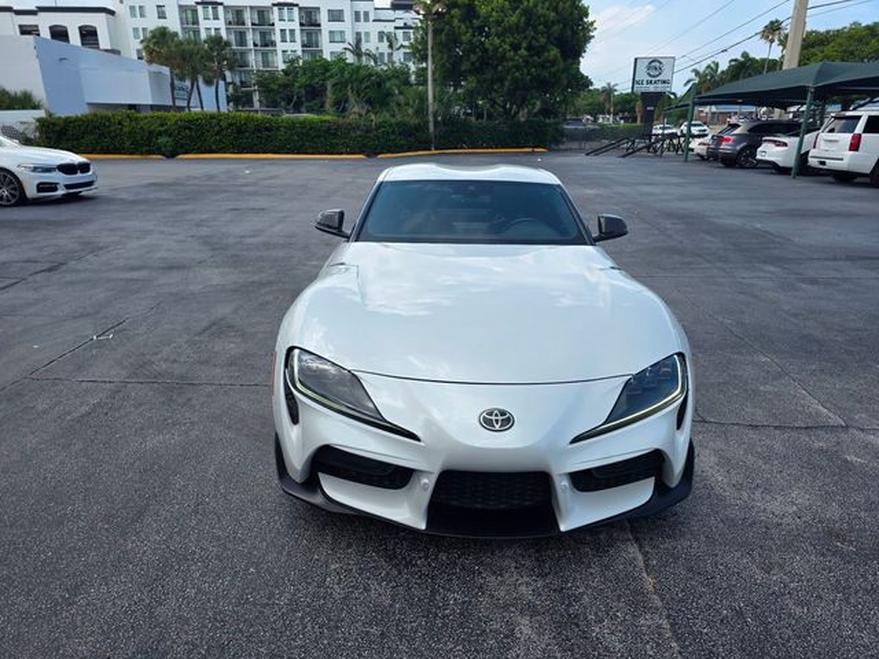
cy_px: 330
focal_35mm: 23
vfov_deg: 58.9
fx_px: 584
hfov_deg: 73.9
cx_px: 440
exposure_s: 1/3185
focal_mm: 6.3
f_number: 1.7
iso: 80
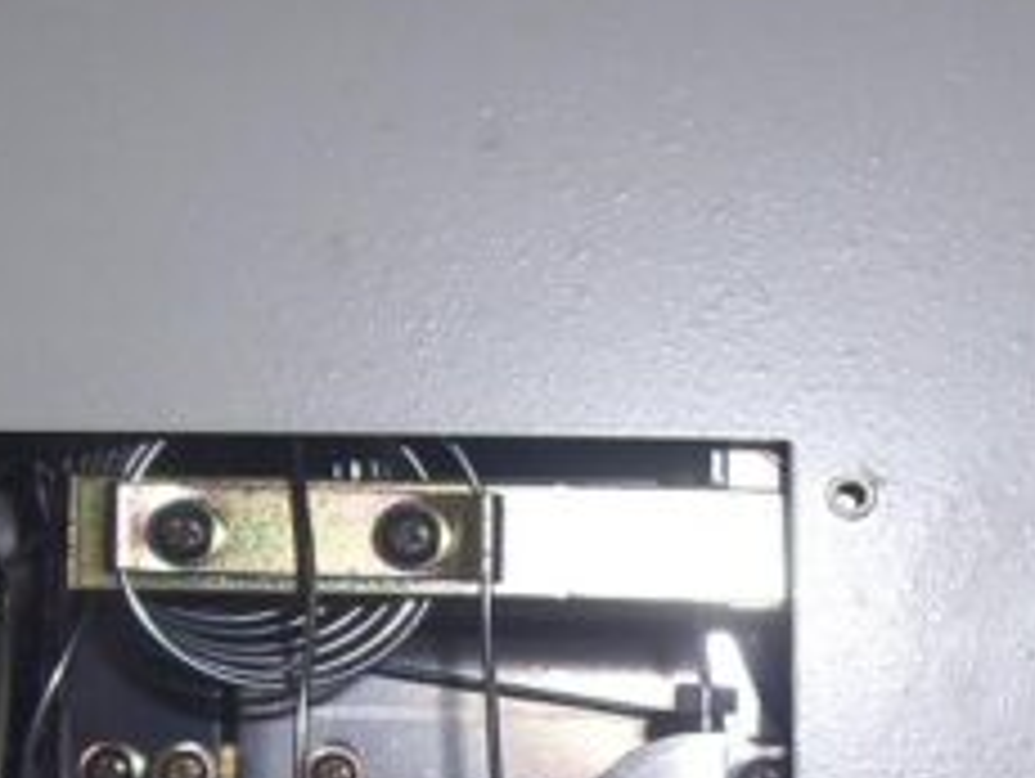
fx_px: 2963
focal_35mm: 99
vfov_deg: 14.6
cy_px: 881
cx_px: 639
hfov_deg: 19.8
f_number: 2.7
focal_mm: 6.2
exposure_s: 1/60
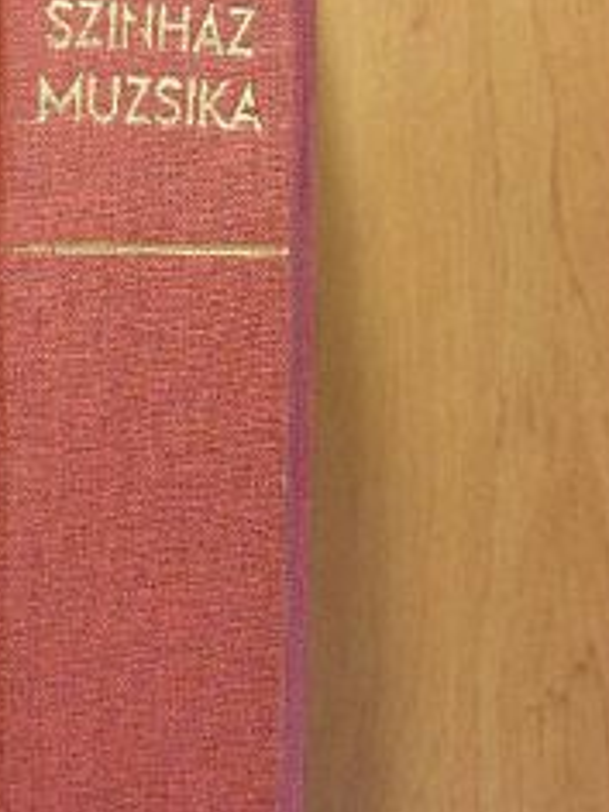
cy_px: 518
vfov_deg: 26.6
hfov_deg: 19.7
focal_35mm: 73
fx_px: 1712
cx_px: 34
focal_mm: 6.3
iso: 181
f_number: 3.5
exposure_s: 1/30.1
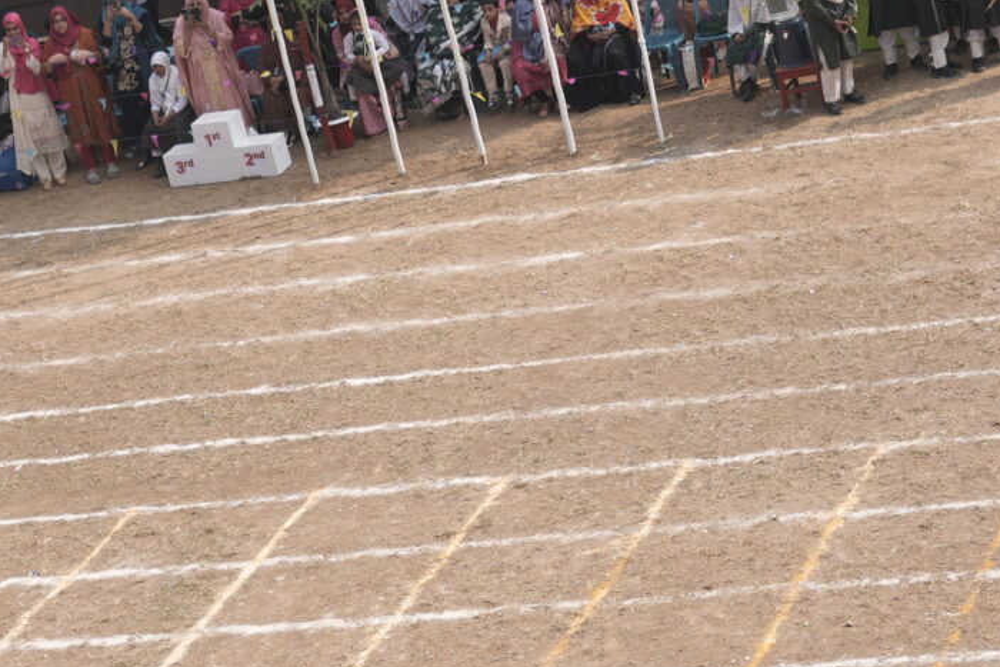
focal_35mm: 128
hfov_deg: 16.0
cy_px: 898
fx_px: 3556
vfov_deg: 10.5
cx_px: 456
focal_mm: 35
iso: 160
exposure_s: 1/400
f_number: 5.6
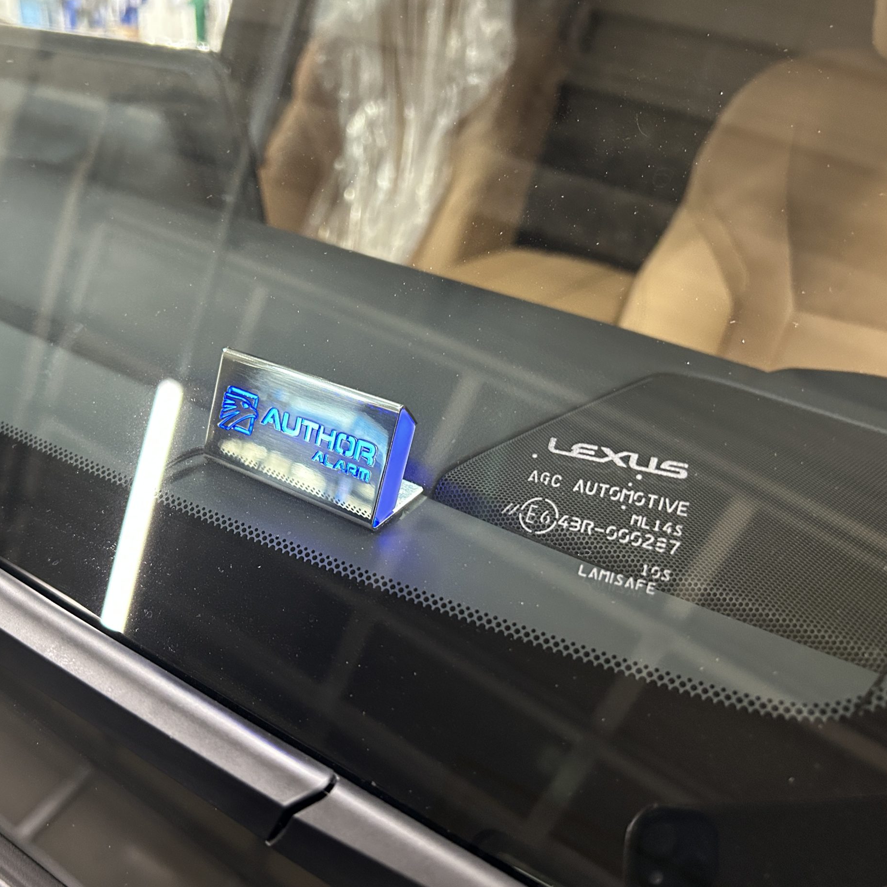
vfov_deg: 51.1
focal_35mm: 32
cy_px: 455
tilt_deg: -28.2
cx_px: 314
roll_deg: -0.1
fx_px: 928
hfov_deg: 50.4
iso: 400
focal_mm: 5.7
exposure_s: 1/40
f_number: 1.5
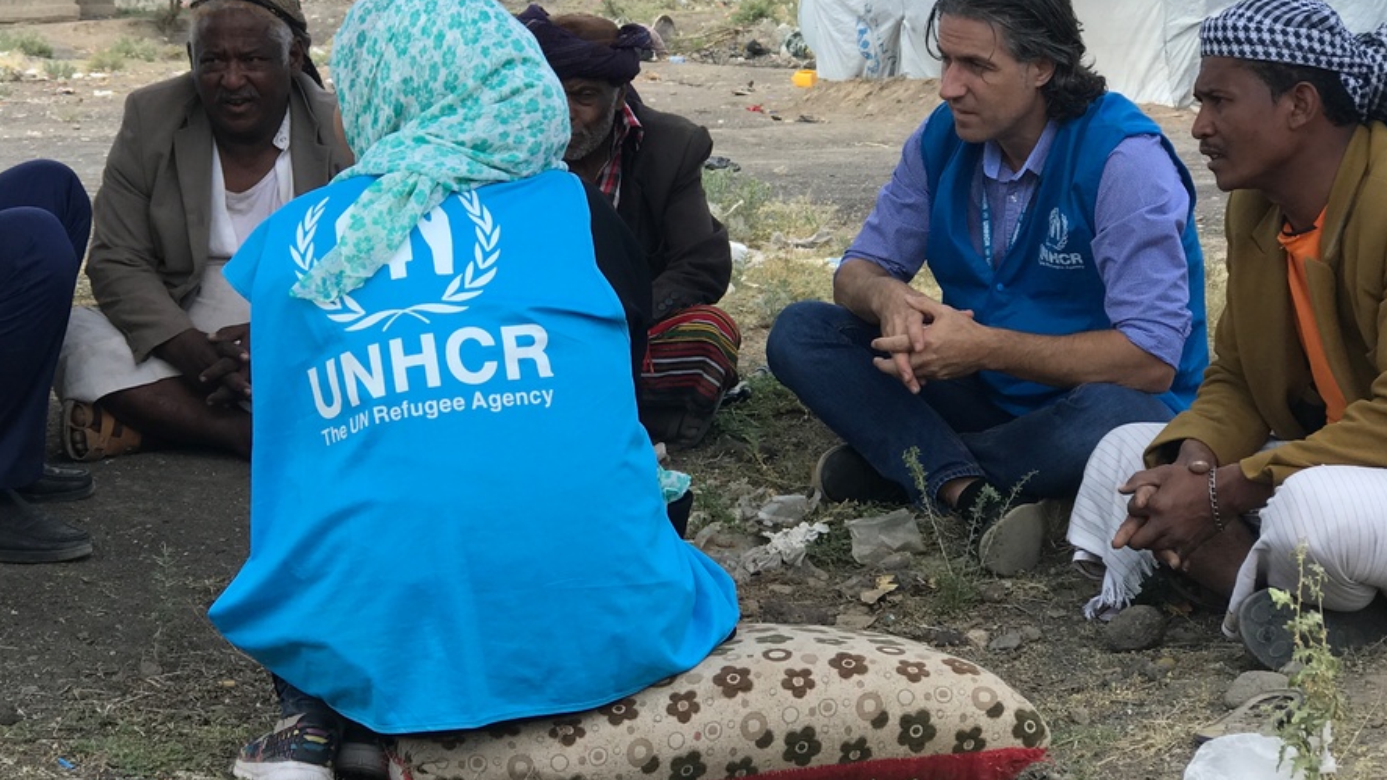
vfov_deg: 14.4
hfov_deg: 25.2
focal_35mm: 84
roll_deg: +0.0
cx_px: 497
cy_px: 324
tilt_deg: -7.1
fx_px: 3089
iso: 20
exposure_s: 1/257
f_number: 2.8
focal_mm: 6.6
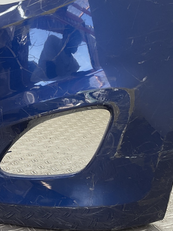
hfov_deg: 24.3
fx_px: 393
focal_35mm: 59
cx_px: 26
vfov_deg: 32.7
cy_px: 113
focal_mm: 3
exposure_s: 1/100
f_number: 1.8
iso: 32
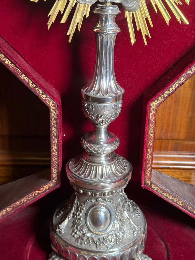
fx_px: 361
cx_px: 98
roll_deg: -2.0
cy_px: 130
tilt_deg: -20.1
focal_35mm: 48
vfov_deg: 39.7
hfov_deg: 30.3
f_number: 1.78
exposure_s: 1/95
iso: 200
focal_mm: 6.76
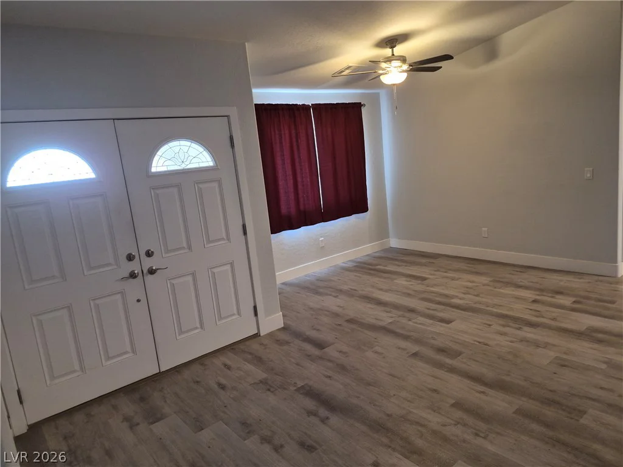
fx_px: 414
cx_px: 312
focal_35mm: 23
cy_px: 234
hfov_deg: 73.9
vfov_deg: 58.9
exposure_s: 1/120
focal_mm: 5.4
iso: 500
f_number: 1.8
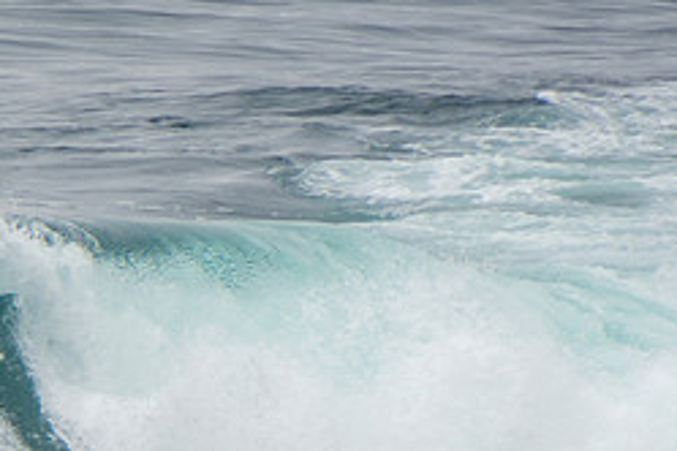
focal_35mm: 1397
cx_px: 68
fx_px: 26269
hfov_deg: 1.5
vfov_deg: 1.0
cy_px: 509
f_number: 5.6
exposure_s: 1/1250
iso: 360
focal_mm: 400
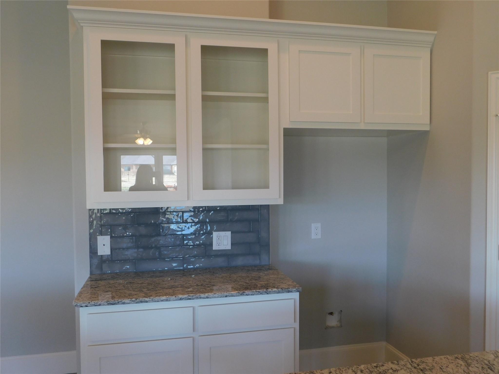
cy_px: 187
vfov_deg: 46.8
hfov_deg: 60.0
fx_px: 432
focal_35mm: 30
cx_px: 250
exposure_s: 1/30
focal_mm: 5.3
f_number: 3.2
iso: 140
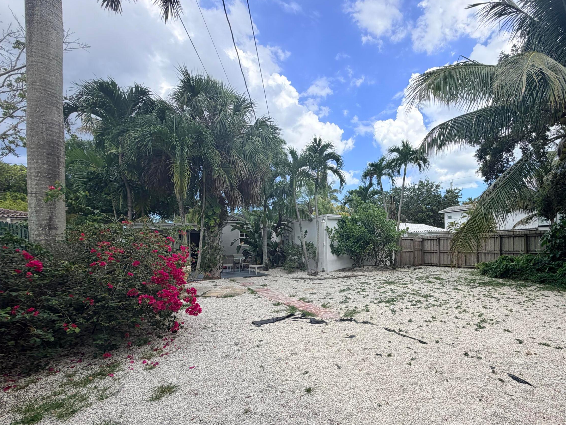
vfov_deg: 71.1
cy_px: 246
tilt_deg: +1.1
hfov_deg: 85.9
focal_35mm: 18
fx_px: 294
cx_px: 357
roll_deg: +0.2
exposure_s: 1/770
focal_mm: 2.22
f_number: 2.2
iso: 40
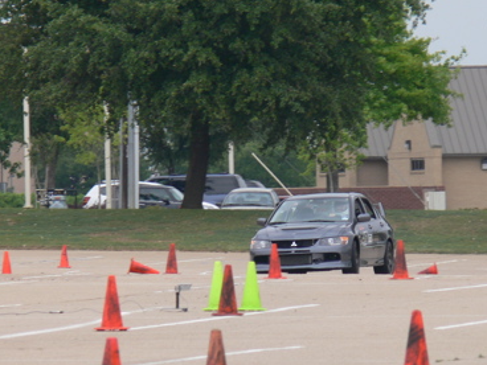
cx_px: 259
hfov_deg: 2.7
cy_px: 177
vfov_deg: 2.0
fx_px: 10270
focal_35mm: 730
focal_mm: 88.8
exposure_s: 1/200
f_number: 5.6
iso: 80
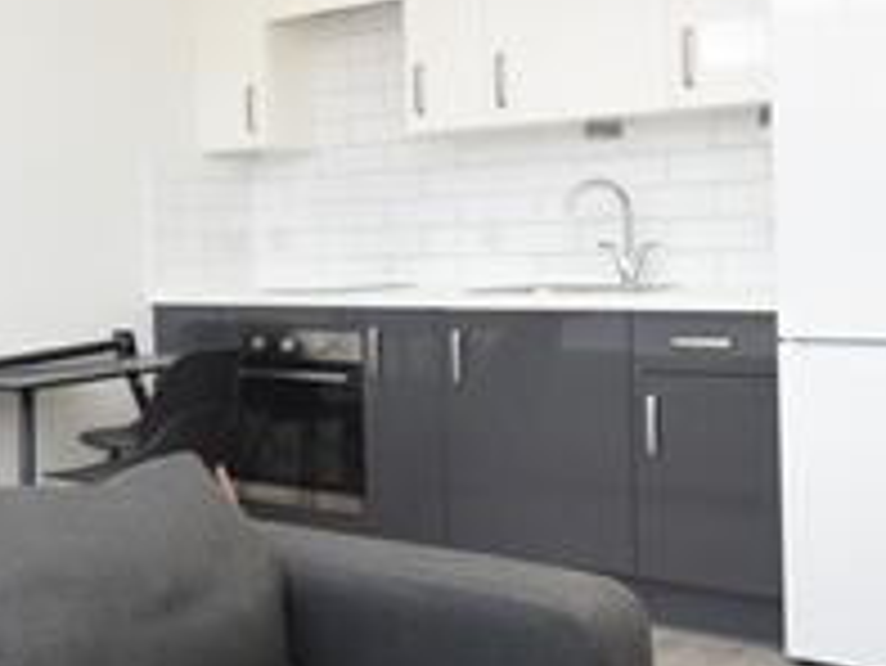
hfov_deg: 35.8
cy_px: 310
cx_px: 166
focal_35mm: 52
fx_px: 1321
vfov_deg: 28.3
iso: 560
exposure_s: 1/125
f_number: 5.6
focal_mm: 11
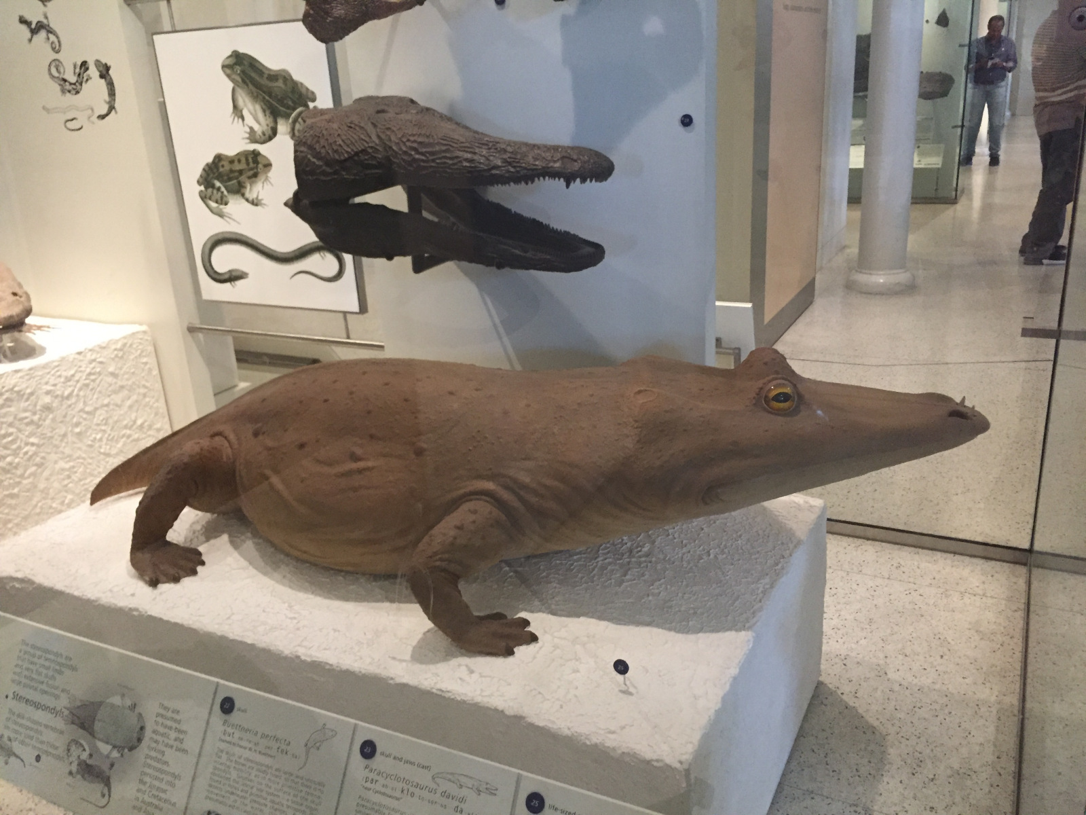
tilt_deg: -18.7
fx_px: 910
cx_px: 543
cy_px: 408
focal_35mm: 29
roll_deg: +3.1
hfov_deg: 61.7
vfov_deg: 48.2
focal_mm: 4.15
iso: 250
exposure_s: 1/30
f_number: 2.2
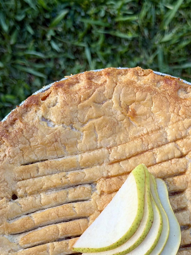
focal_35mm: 85
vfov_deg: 22.6
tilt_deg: -77.4
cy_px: 218
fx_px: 626
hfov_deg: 17.3
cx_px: 125
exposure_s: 1/885
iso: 64
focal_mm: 6.76
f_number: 1.78
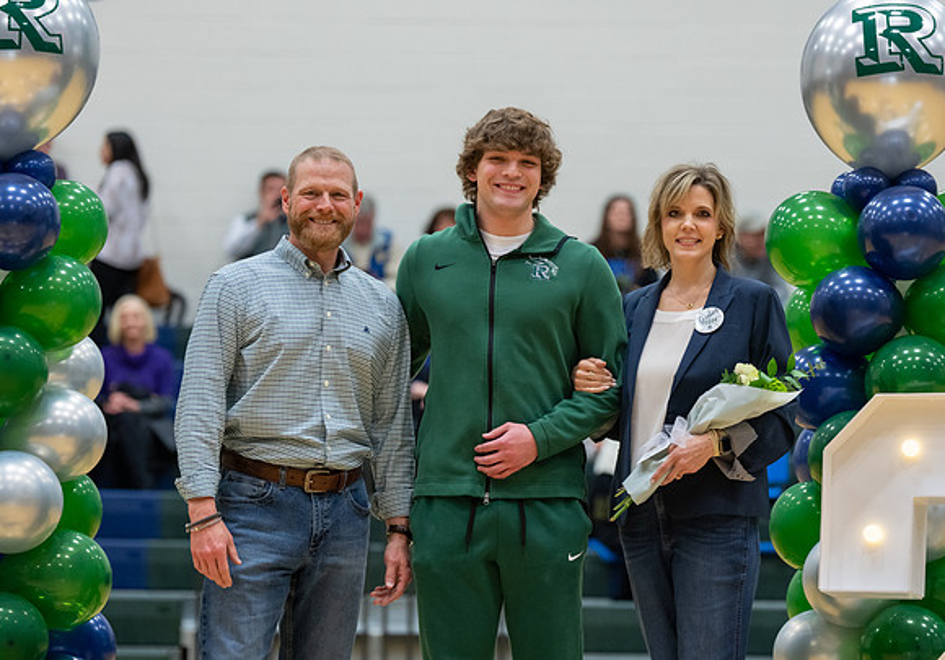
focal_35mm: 138
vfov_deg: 10.2
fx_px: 3685
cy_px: 327
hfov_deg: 14.6
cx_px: 500
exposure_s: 1/320
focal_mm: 128
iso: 3200
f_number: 2.8
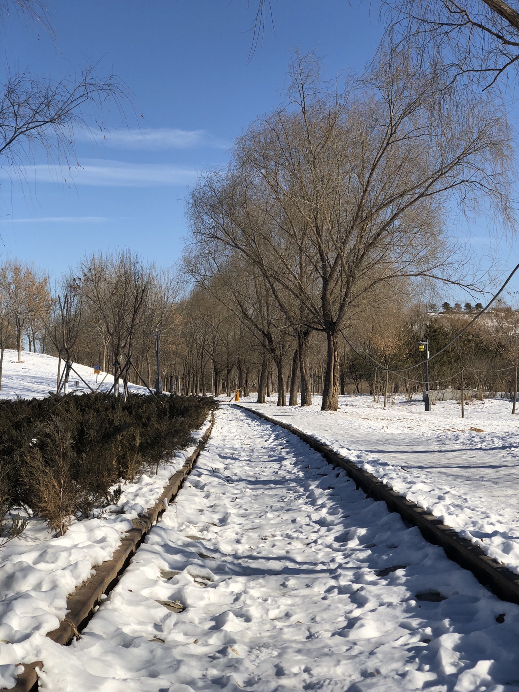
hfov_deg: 28.0
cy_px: 346
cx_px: 260
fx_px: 1040
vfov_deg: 36.8
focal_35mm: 52
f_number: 2.4
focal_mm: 6
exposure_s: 1/1779
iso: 16
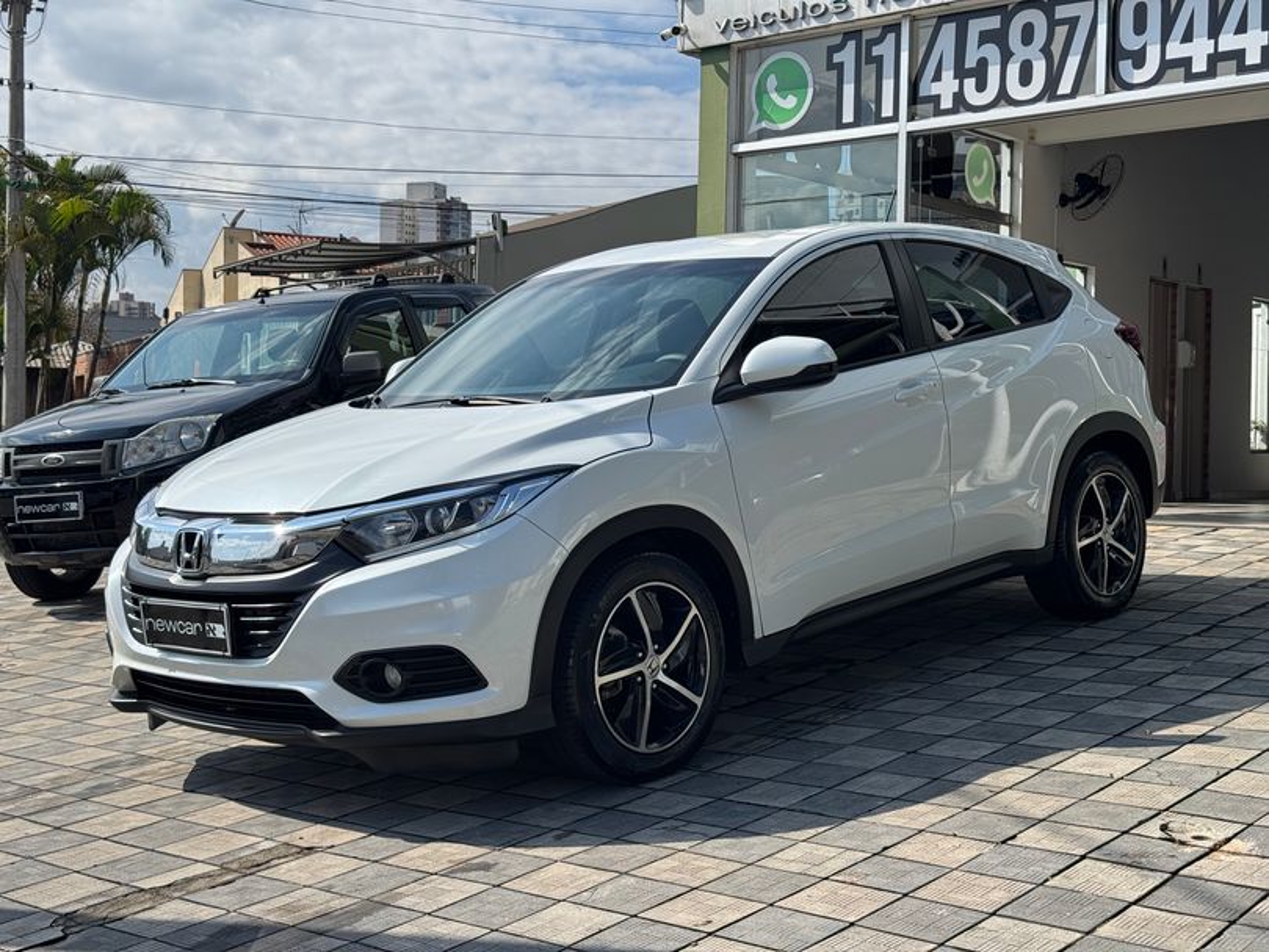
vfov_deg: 30.3
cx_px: 634
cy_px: 476
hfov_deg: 39.6
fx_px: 1760
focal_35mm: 48
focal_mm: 6.76
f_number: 1.78
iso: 64
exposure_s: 1/3425
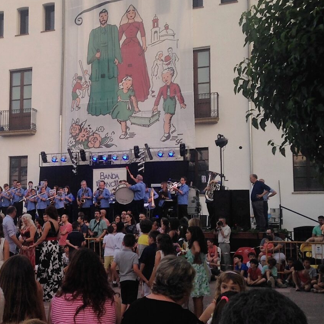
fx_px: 561
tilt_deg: +6.4
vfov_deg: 32.2
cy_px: 166
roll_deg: -1.1
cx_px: 71
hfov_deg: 31.5
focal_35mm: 53
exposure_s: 1/135
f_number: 2.4
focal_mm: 4.12
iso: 50
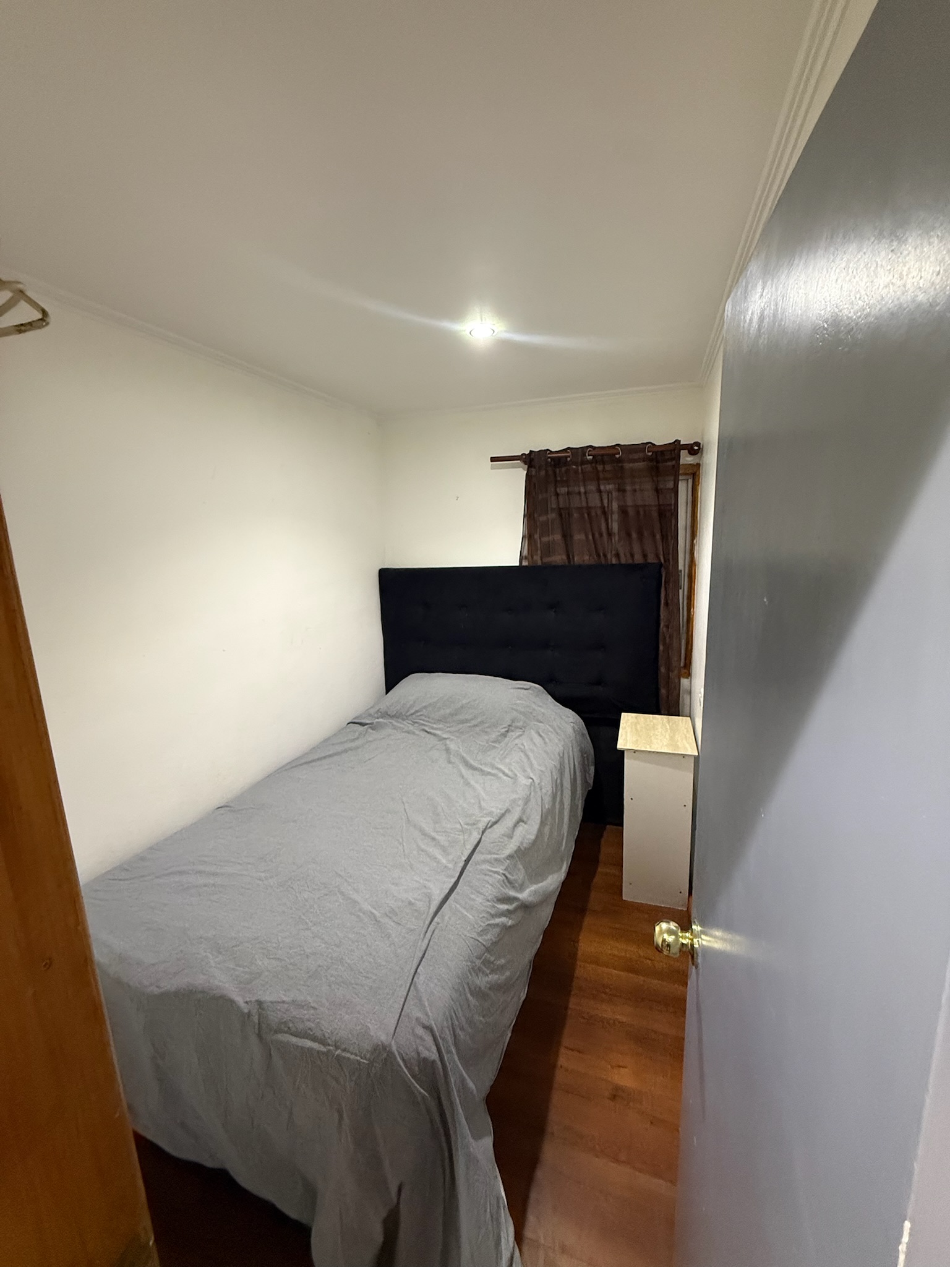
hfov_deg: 85.7
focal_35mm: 14
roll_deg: +2.0
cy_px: 634
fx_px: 512
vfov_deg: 102.1
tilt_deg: -9.9
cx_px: 475
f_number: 2.2
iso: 640
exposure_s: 1/50
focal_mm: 2.22
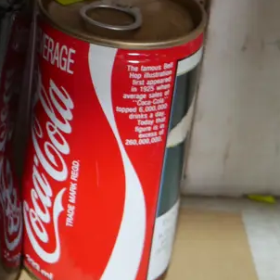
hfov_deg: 16.6
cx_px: -26
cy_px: -72
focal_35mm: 102
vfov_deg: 16.2
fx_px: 933
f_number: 4
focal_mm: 17
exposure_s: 1/60
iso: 500
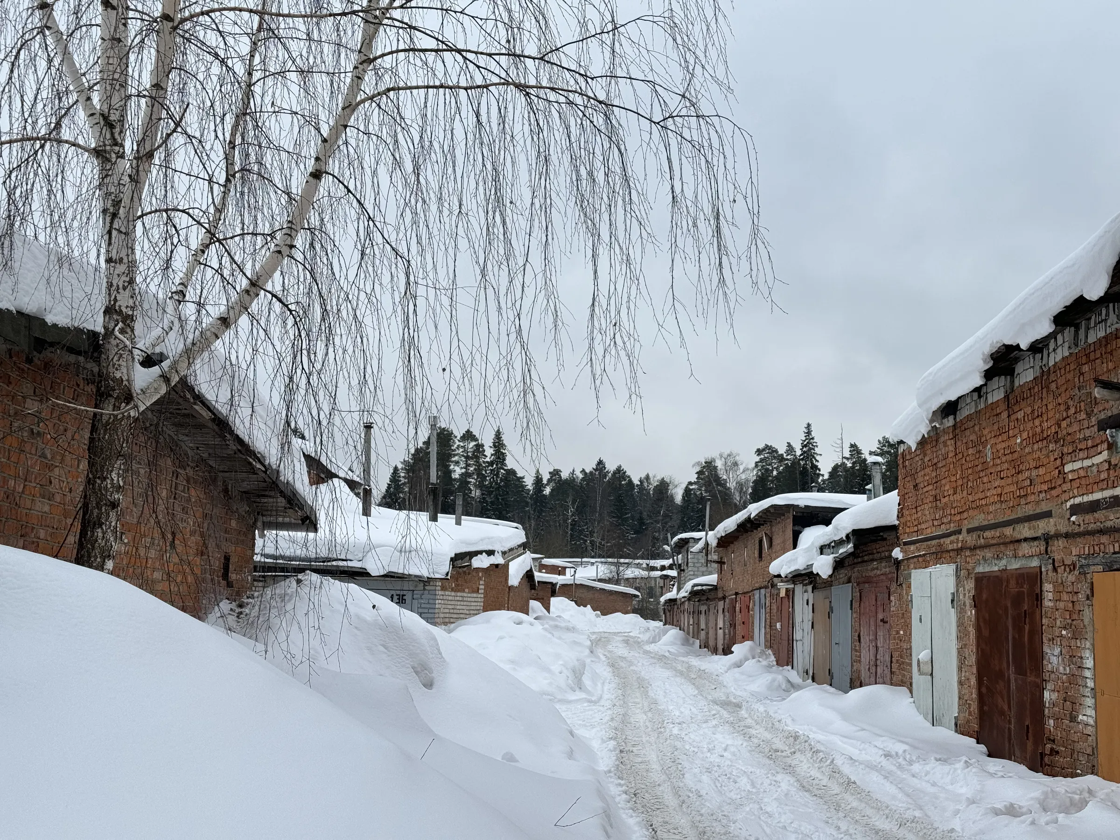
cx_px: 560
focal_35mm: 48
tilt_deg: +6.6
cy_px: 420
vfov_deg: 30.3
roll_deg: -2.2
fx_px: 1553
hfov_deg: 39.7
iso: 64
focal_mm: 6.86
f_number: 1.78
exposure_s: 1/739
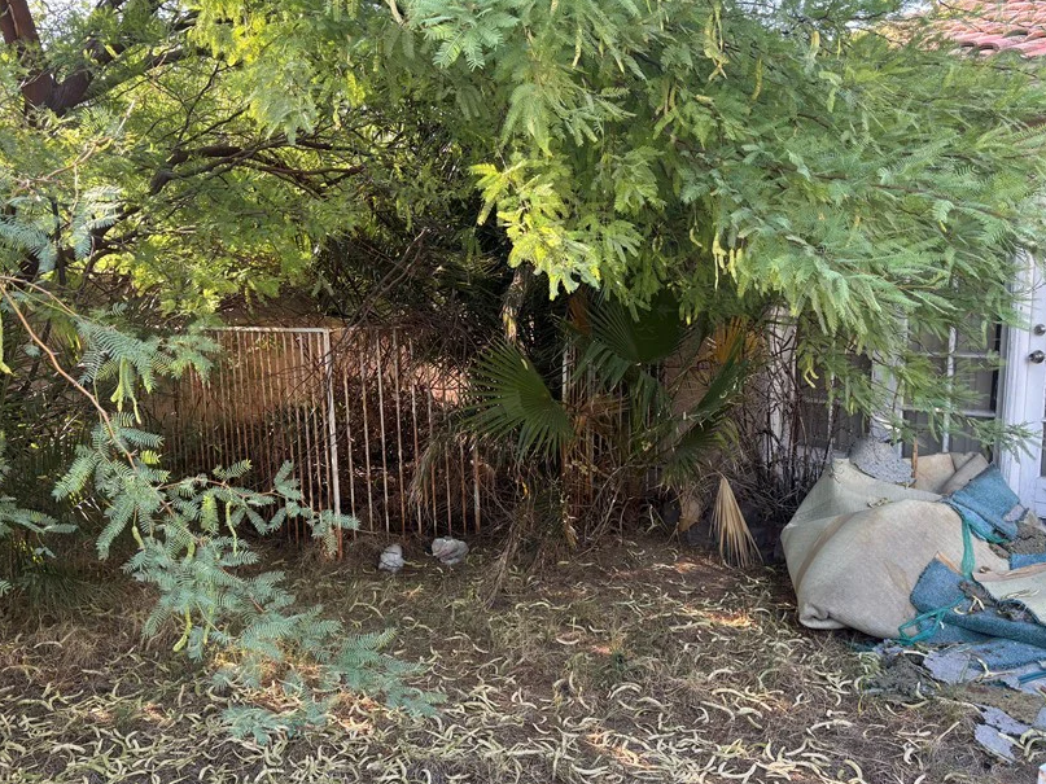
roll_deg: +1.5
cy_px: 469
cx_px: 482
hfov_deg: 55.3
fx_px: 997
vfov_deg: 42.7
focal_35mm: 33
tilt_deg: -8.7
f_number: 1.6
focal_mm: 5.96
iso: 50
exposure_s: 1/121
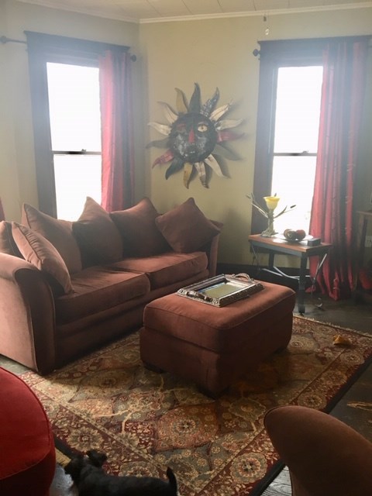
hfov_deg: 48.2
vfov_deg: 61.7
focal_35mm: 29
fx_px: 416
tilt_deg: -12.4
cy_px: 248
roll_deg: -1.3
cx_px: 186
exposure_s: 1/30
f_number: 2.2
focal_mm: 4.15
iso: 64
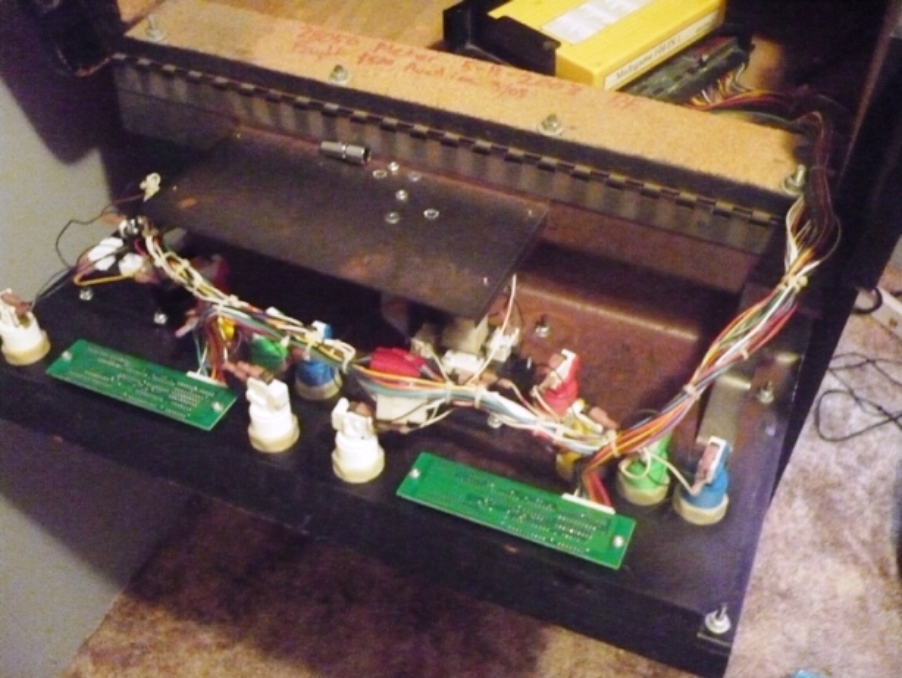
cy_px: 339
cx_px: 451
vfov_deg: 40.7
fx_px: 912
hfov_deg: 52.6
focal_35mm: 35
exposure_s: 1/13
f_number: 2.8
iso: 1250
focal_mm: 5.8
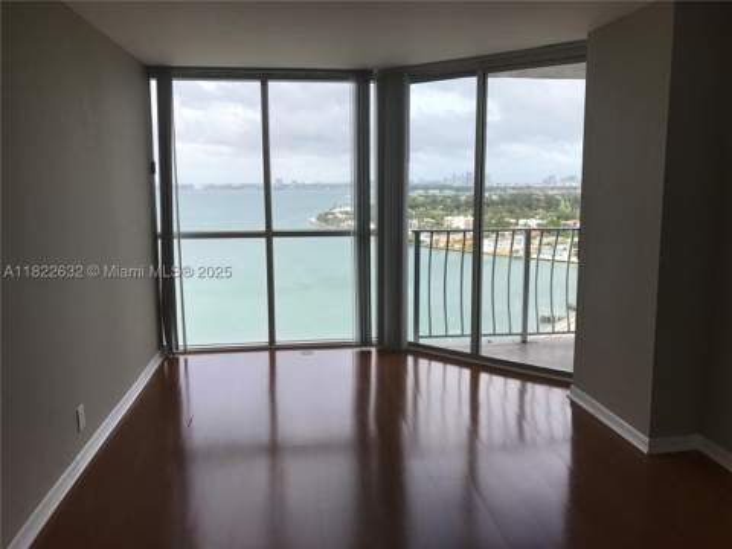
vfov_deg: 49.7
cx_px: 366
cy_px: 274
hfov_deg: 63.4
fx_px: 592
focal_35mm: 28
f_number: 1.8
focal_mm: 3.99
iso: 20
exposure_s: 1/766
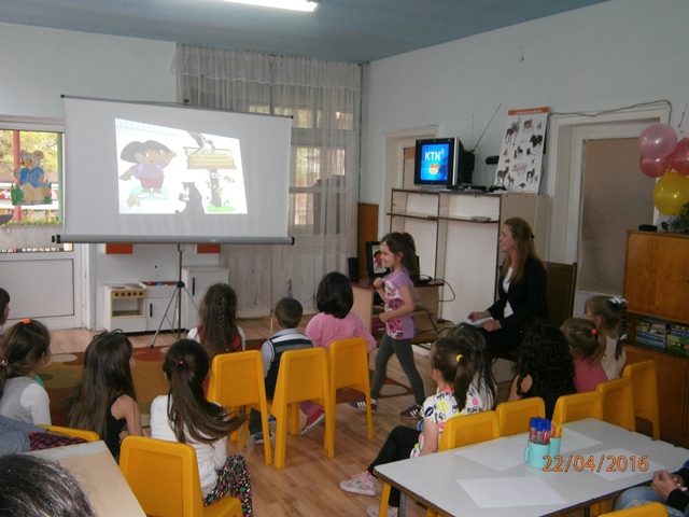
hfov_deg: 51.4
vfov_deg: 39.7
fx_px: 717
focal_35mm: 36
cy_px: 258
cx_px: 344
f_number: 3.1
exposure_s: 1/40
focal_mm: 6.4
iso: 160
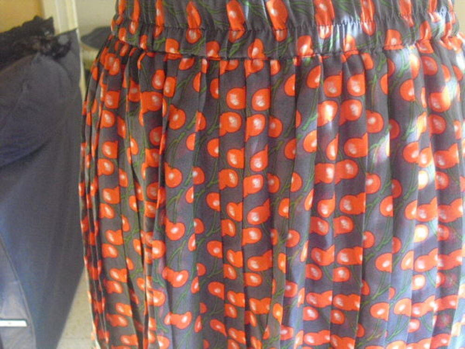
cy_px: 174
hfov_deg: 42.9
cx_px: 232
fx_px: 591
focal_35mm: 44
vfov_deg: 32.9
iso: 800
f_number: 3.4
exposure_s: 1/30
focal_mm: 7.7
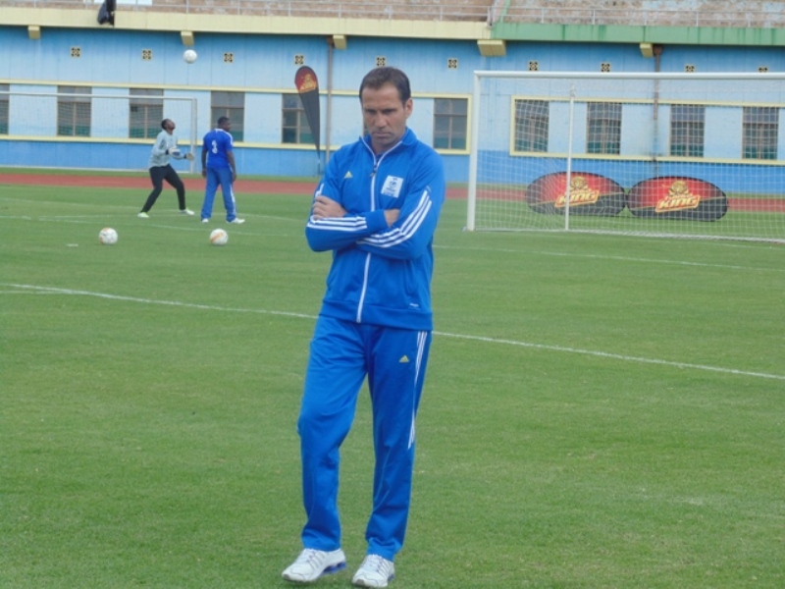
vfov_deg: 12.5
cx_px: 392
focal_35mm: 119
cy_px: 294
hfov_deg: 16.6
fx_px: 2699
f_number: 4.8
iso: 80
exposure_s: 1/200
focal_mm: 21.3
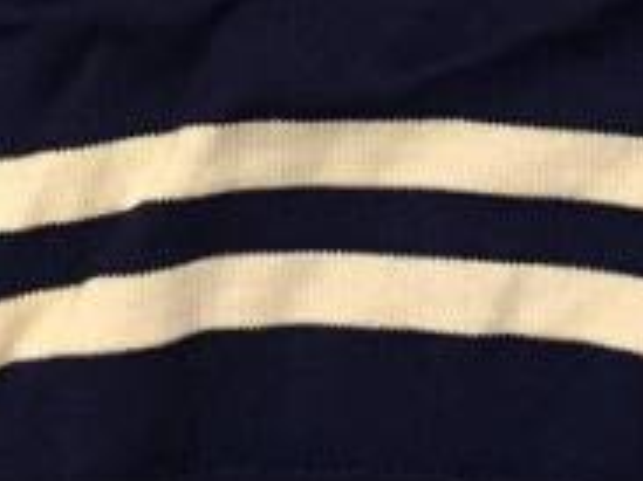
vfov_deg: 10.6
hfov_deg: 15.5
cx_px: 379
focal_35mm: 127
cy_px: -495
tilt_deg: -84.1
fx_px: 2358
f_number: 2.2
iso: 250
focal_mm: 4.15
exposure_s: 1/15
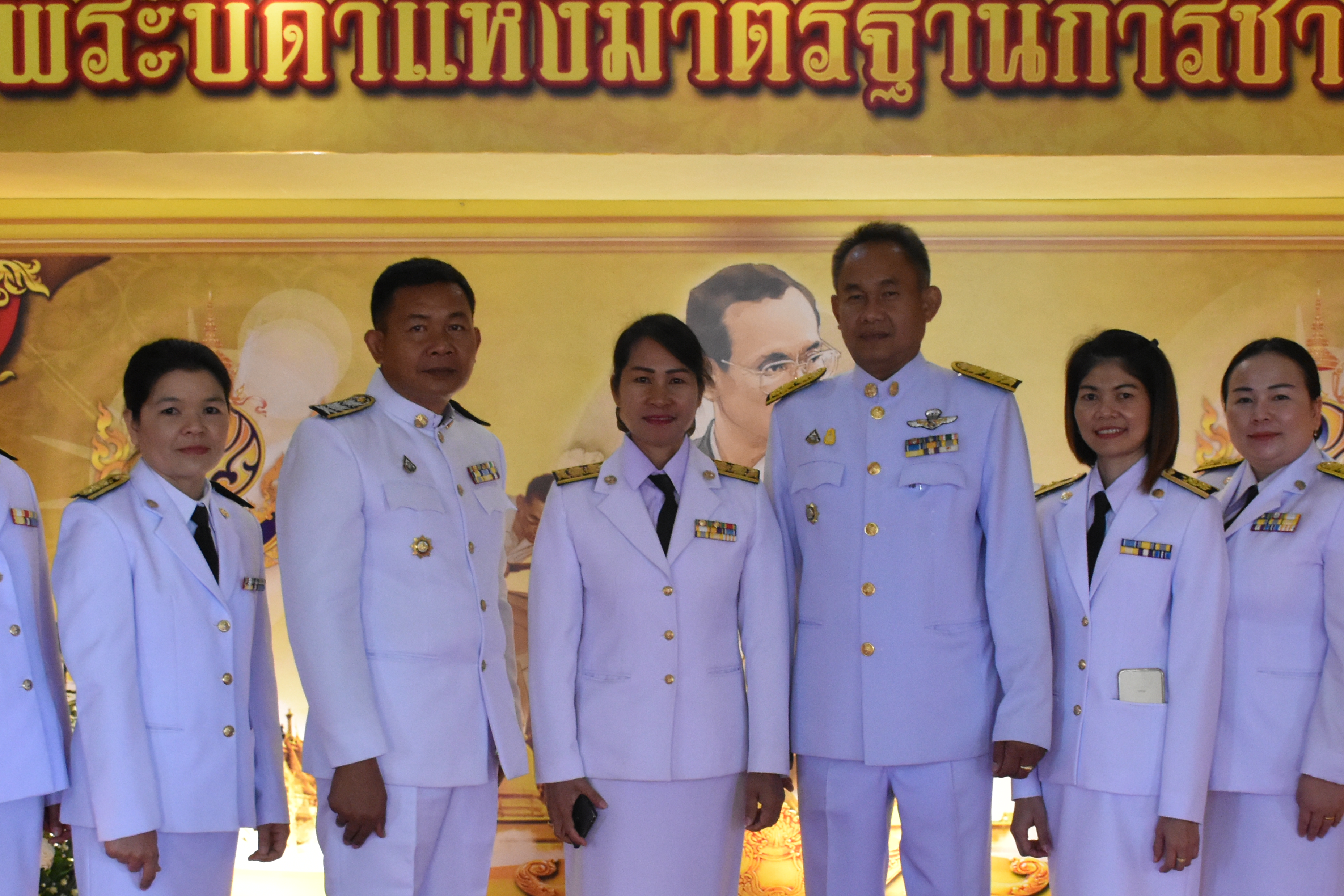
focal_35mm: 63
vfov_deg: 21.5
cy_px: 619
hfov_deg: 31.8
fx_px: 2352
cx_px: 782
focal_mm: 26
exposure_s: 1/125
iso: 3200
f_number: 5.6
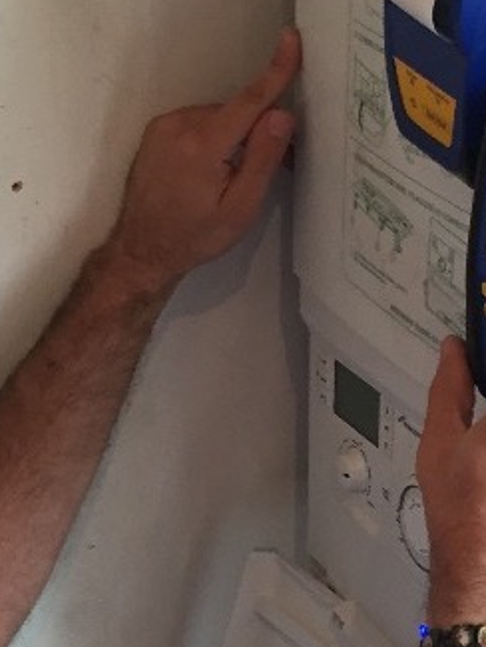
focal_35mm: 107
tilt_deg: -21.9
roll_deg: +0.6
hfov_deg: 13.8
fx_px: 2002
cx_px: 277
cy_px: 374
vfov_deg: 18.4
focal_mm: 4.15
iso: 125
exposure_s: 1/30
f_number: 2.2
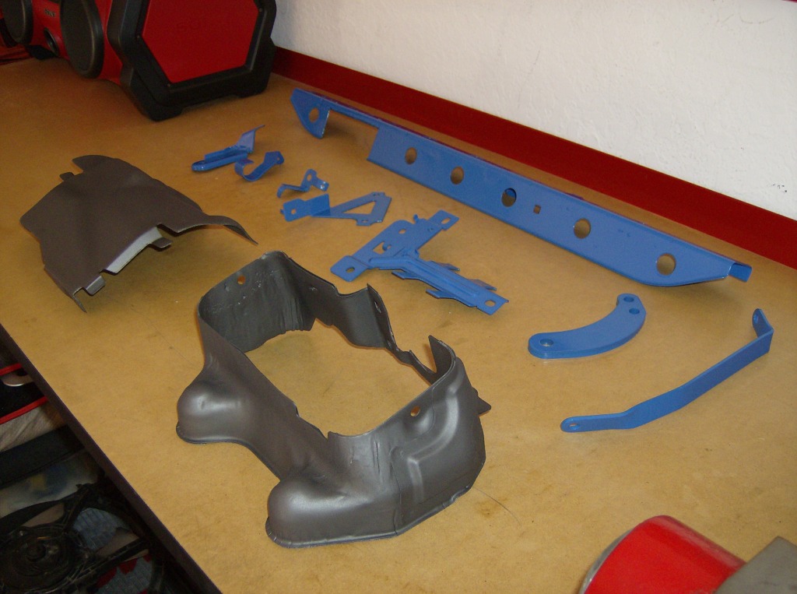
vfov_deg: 39.5
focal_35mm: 36
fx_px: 827
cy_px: 297
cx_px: 398
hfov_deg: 51.5
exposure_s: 1/60
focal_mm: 6
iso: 200
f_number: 2.8
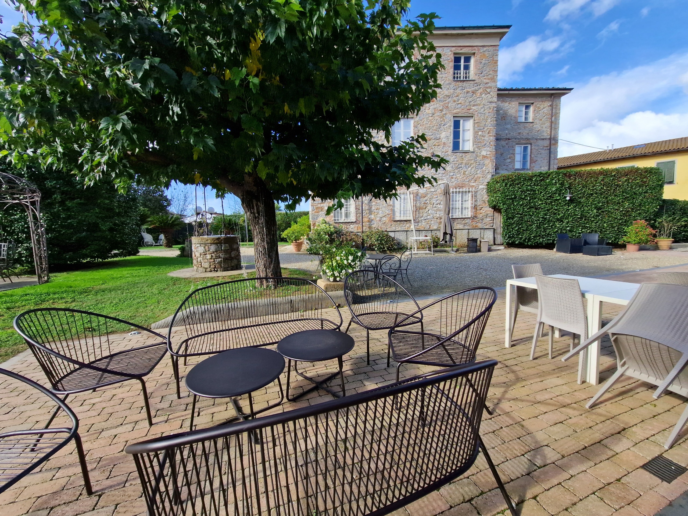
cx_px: 344
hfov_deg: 106.2
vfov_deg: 89.9
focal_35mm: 13
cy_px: 258
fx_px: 258
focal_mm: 2.2
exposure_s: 1/882
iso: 50
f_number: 2.2
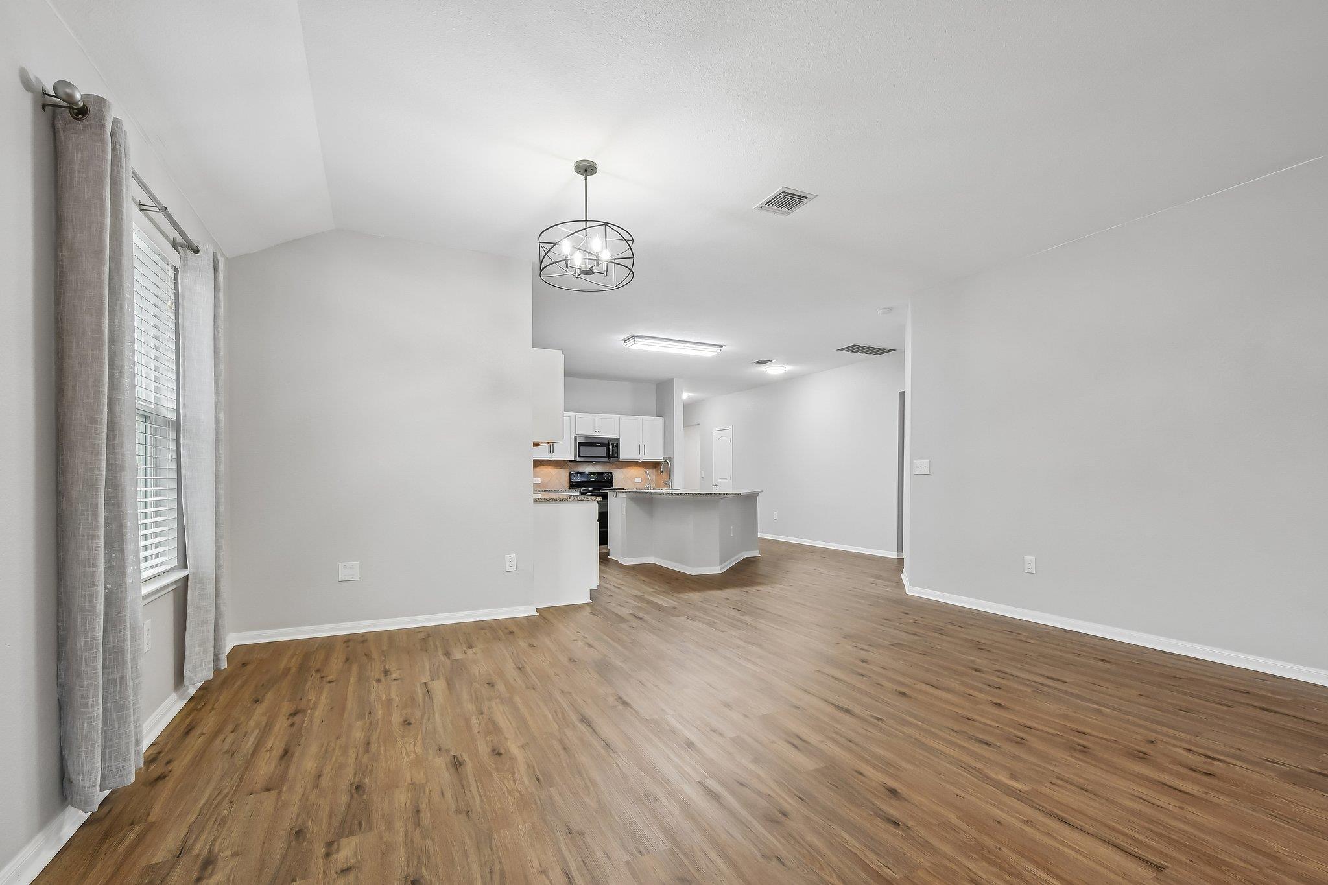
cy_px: 442
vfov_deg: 77.3
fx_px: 553
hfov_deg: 100.4
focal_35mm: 15
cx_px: 664
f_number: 8
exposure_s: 1/15
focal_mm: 10
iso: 400
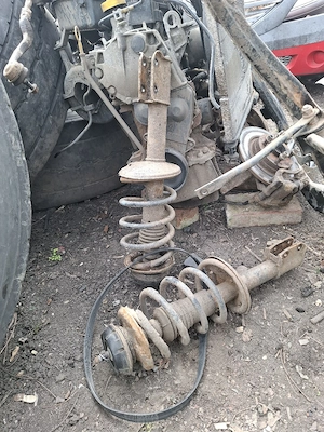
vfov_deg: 73.9
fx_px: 287
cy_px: 216
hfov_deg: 58.9
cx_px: 162
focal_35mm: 23
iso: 50
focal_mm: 5.54
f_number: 1.8
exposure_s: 1/111
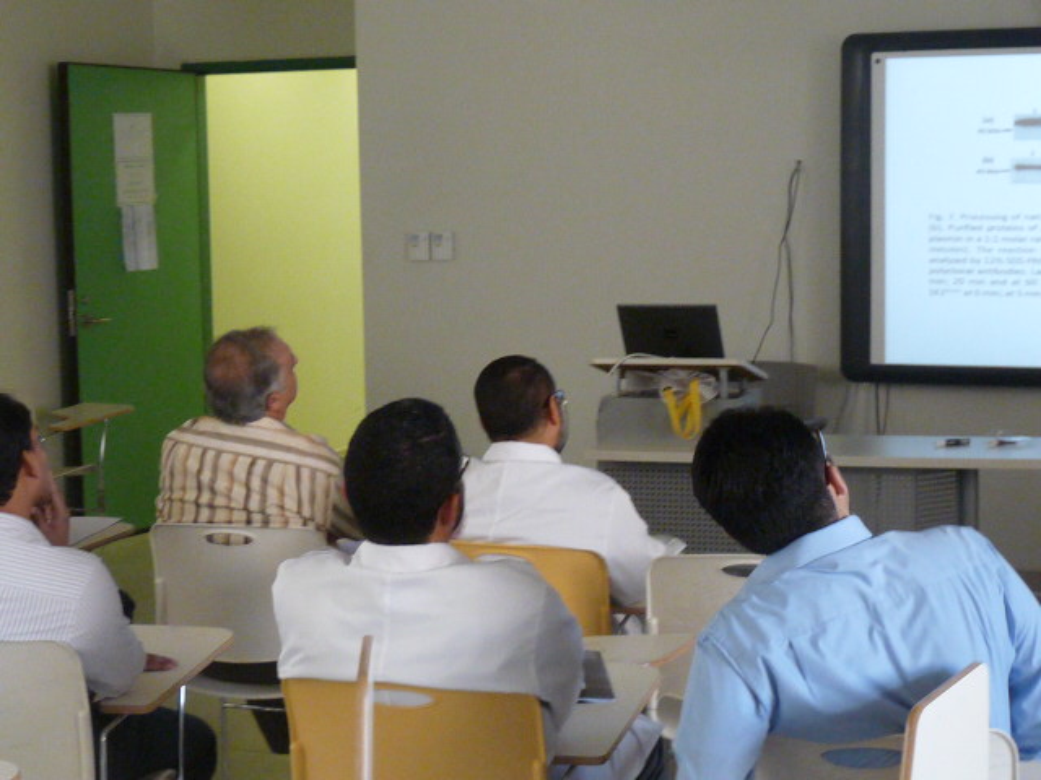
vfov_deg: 20.4
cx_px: 520
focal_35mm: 72
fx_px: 2165
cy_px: 390
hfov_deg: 27.0
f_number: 3
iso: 400
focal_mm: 7.3
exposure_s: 1/30
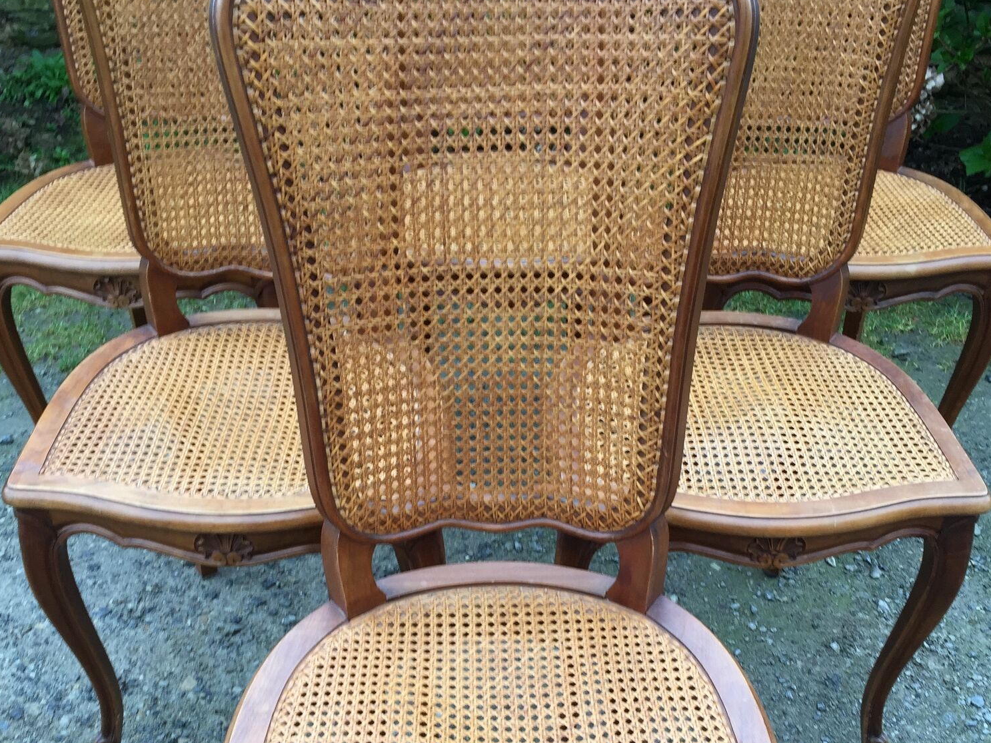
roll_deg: -2.1
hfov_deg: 47.9
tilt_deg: -38.9
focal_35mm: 39
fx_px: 1116
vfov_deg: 36.1
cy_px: 544
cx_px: 496
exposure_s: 1/60
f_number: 2.2
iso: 40
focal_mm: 4.15
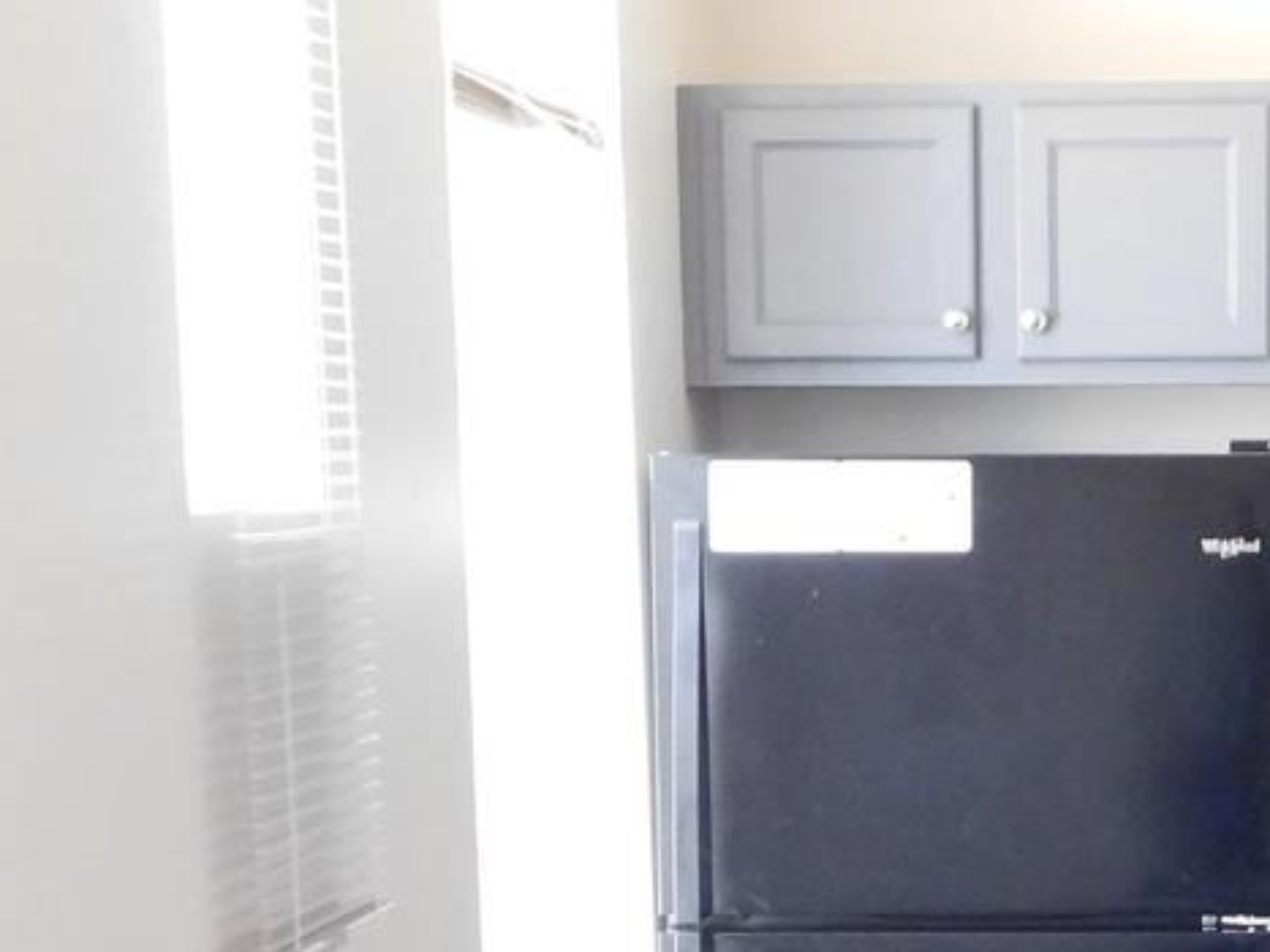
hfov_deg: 17.5
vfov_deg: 12.9
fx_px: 4071
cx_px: 1148
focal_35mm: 111
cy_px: 1251
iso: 400
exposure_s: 1/25
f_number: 3.5
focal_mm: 6.3
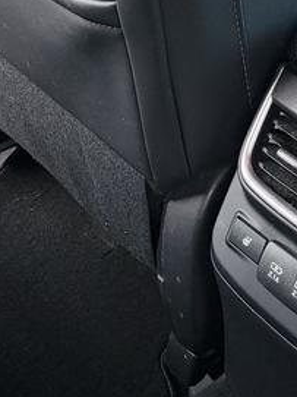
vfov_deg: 18.0
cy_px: -267
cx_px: 171
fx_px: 1053
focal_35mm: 92
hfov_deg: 16.0
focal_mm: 5.4
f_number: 1.8
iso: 200
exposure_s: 1/120
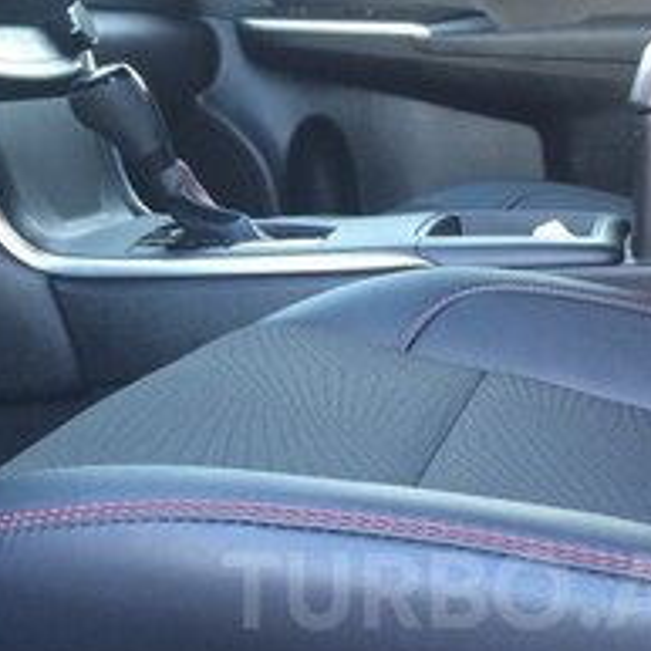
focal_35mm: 66
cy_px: 590
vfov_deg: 25.3
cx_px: 482
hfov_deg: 25.8
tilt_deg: -18.8
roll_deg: +3.3
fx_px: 1404
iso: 100
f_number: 2.2
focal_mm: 4.15
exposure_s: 1/33
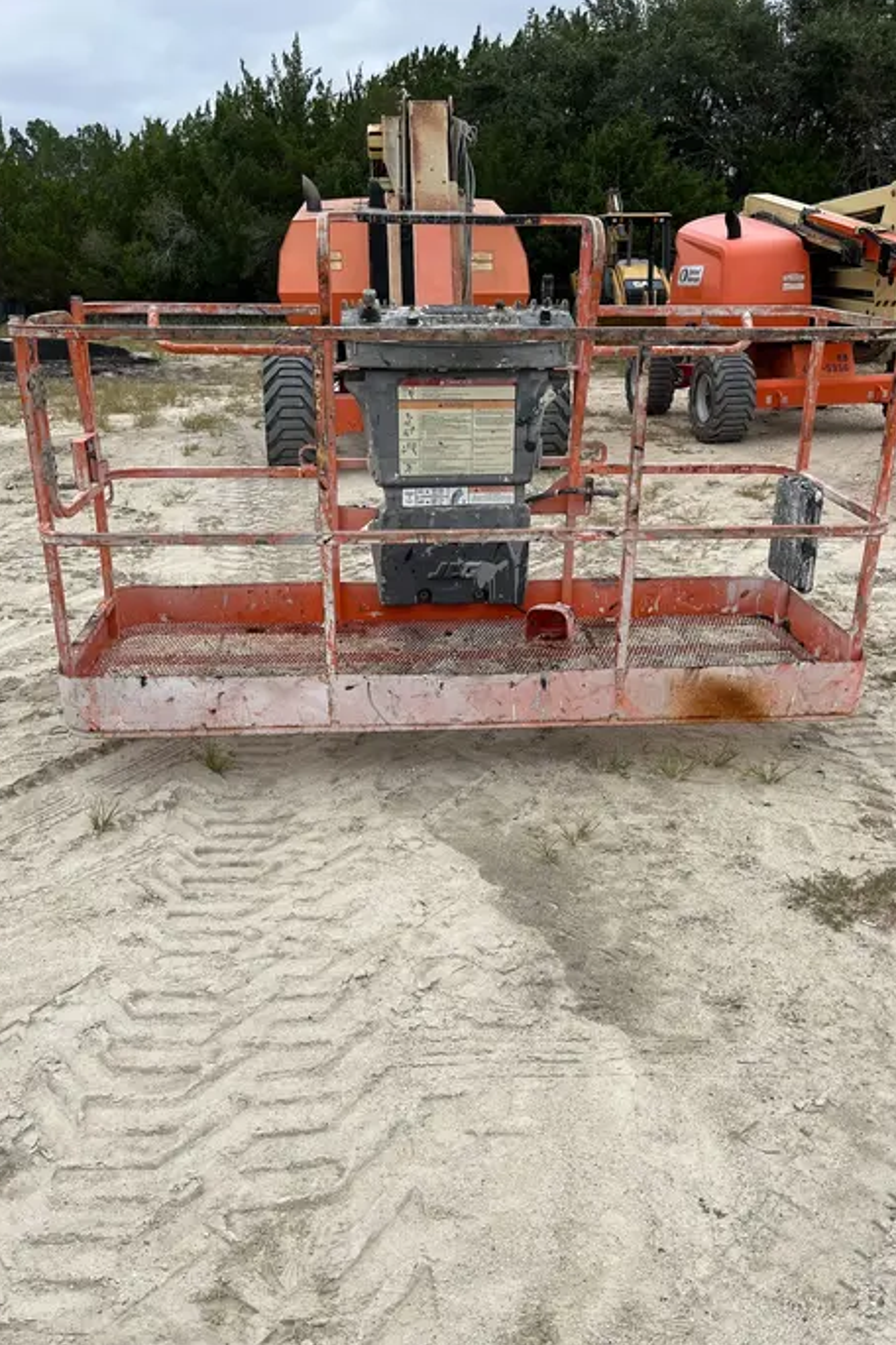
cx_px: 448
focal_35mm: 29
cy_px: 687
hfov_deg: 45.0
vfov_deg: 63.7
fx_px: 1083
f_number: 1.6
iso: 50
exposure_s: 1/2137
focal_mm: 5.1
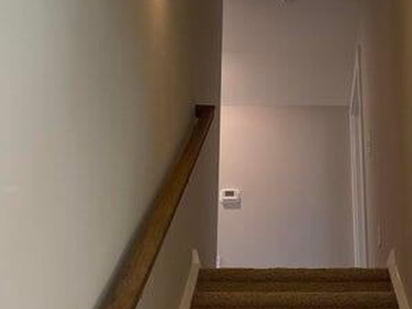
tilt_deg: +20.4
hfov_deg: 25.7
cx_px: 303
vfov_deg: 19.5
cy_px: 230
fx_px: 893
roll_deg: +0.9
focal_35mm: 75
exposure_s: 1/120
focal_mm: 4.25
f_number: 1.8
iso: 100
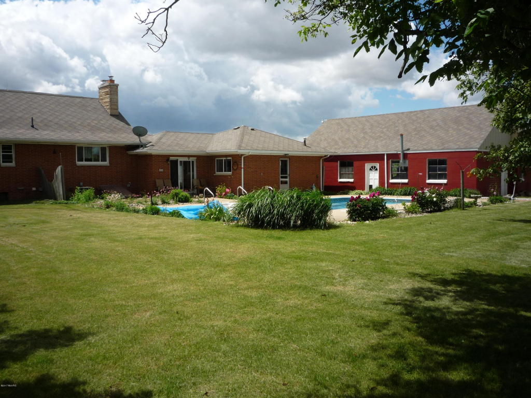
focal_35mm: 32
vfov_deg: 44.2
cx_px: 266
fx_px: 491
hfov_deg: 56.8
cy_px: 199
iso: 100
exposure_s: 1/400
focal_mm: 5.2
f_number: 5.6
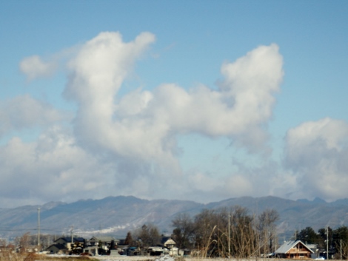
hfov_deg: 14.1
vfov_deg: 10.6
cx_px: 174
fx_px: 1408
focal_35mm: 140
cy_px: 130
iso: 160
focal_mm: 25
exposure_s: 1/125
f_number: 18
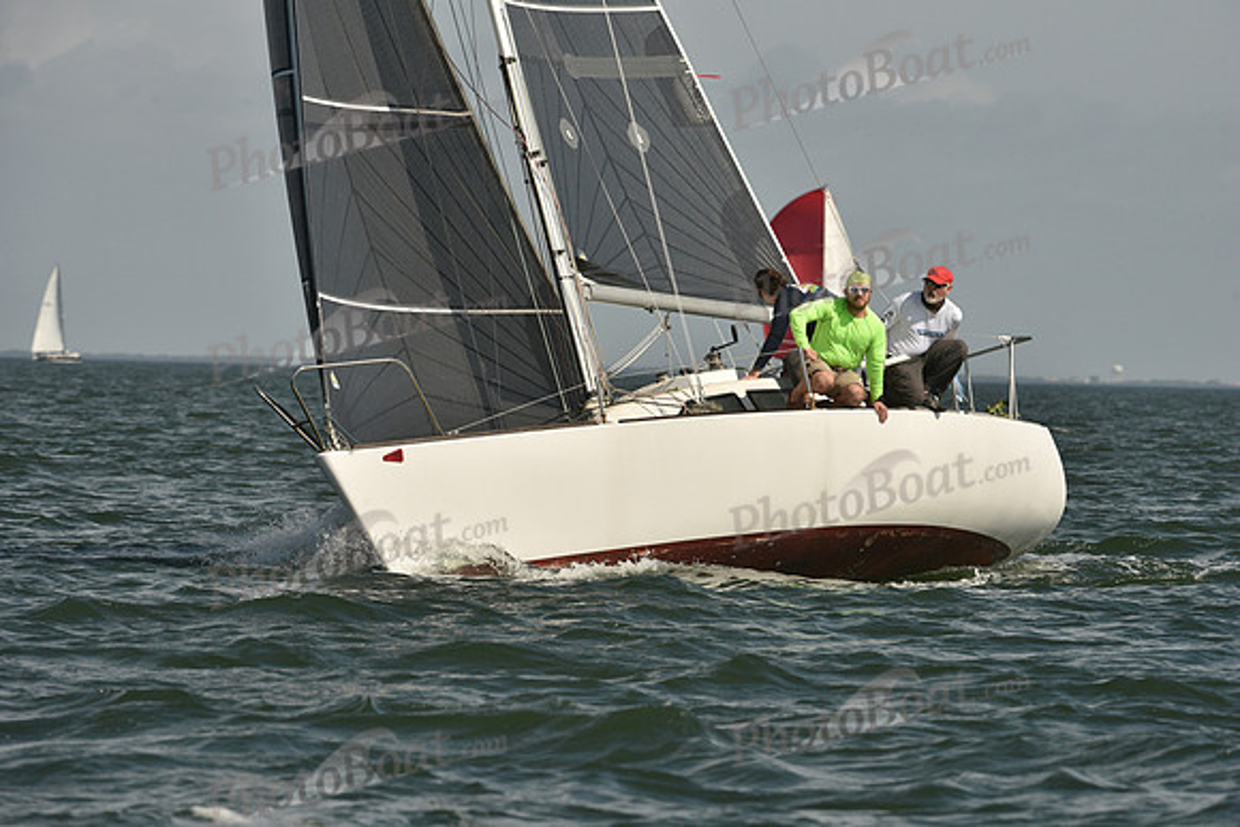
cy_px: 414
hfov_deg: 5.2
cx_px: 620
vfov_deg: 3.4
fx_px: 13780
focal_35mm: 400
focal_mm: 400
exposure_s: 1/1250
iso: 400
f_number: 11
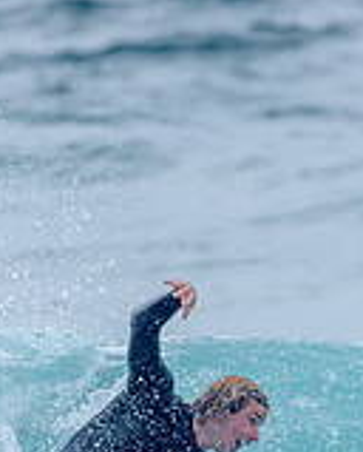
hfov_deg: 0.7
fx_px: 28000
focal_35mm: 2093
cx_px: 41
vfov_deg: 0.9
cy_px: 415
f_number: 5.6
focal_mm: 500
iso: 180
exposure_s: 1/2000
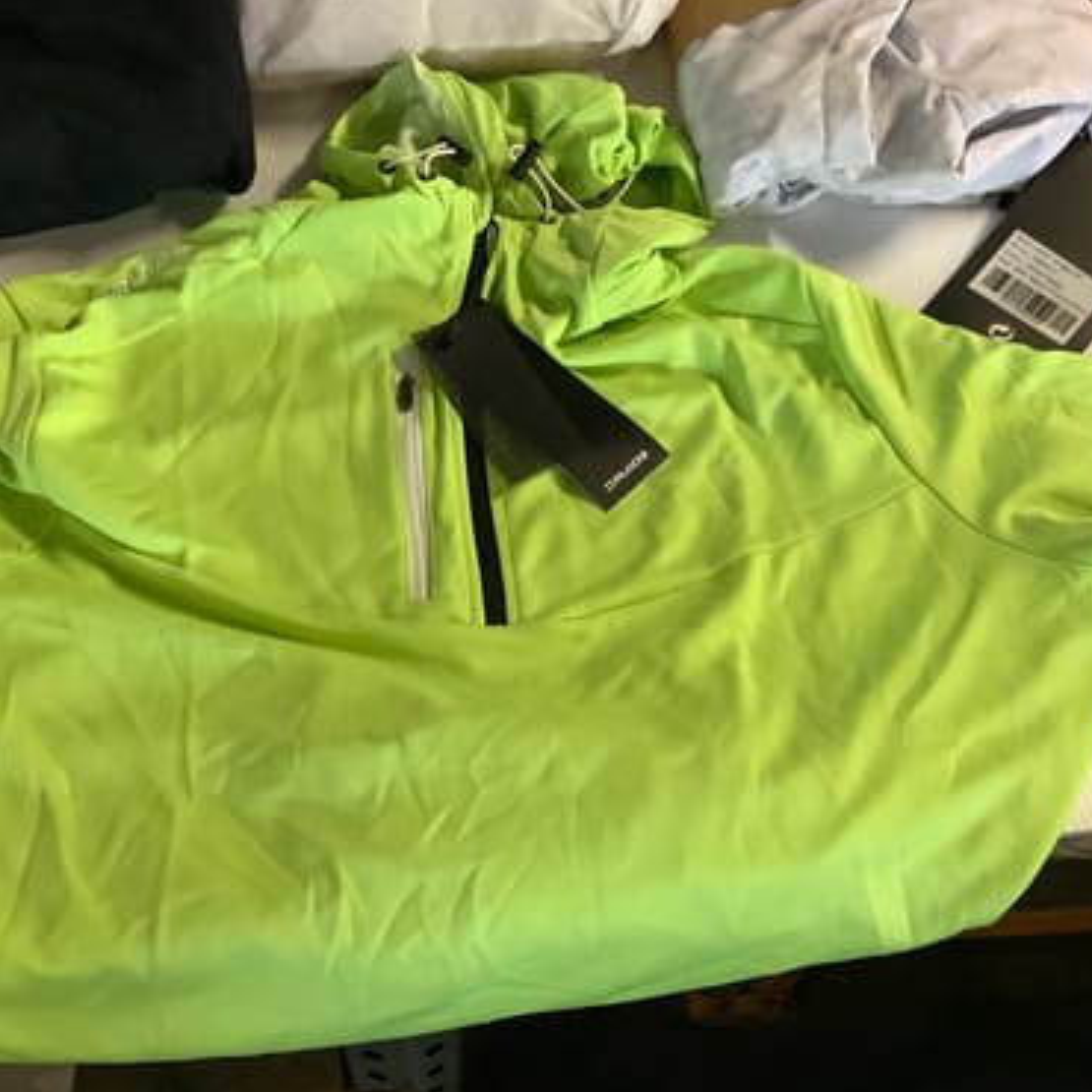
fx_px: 1321
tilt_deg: -56.1
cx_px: 496
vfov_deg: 44.9
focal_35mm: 37
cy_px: 545
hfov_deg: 44.9
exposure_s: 1/50
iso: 320
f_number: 2.4
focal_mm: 3.3
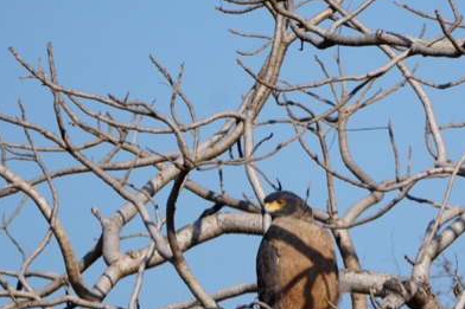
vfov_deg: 0.7
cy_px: 249
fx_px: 23743
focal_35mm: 1839
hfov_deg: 1.1
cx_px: 300
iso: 100
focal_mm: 600
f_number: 6.3
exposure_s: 1/500
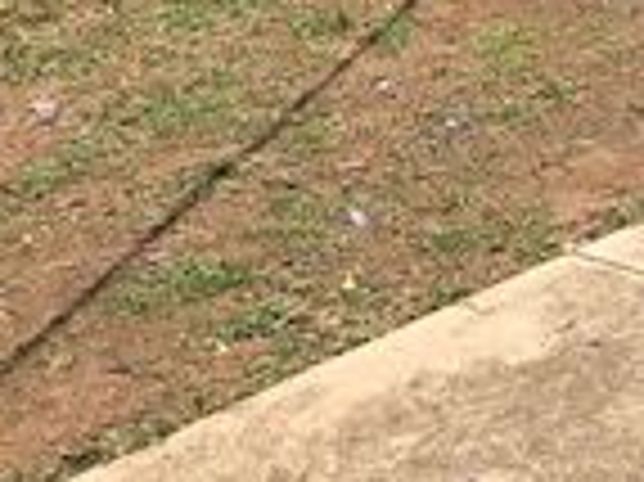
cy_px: -437
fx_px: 2417
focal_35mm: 130
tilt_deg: -5.5
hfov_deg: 13.1
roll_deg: +1.3
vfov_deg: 10.6
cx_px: 1297
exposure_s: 1/2088
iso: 20
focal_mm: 3.99
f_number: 1.8
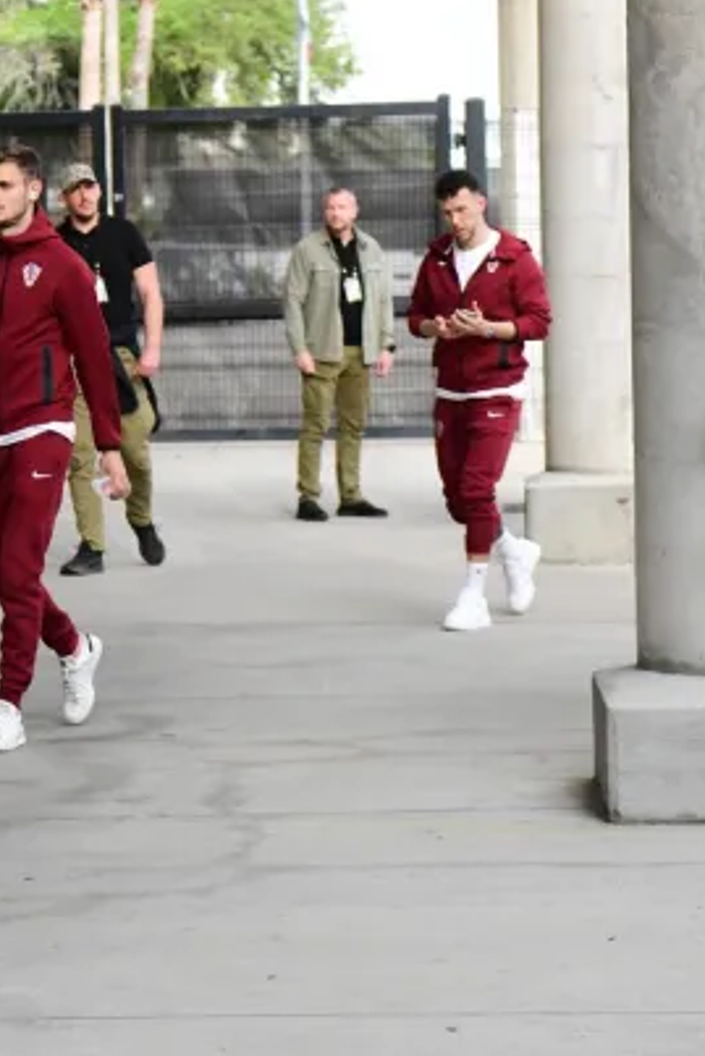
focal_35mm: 147
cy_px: 402
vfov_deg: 13.9
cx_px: -173
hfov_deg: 9.2
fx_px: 4314
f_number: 3.2
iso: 3200
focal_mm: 52
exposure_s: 1/8000
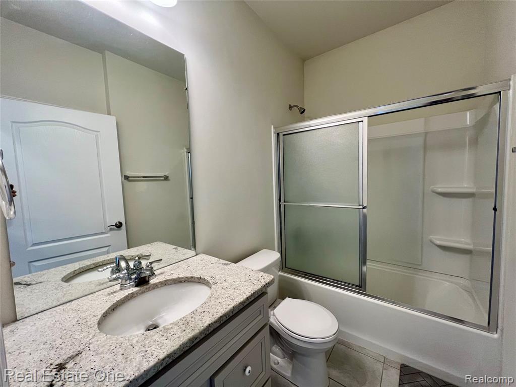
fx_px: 194
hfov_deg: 106.2
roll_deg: +1.2
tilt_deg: -3.9
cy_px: 194
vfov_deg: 89.9
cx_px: 258
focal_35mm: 13
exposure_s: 1/120
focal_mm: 1.57
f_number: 1.8
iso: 200
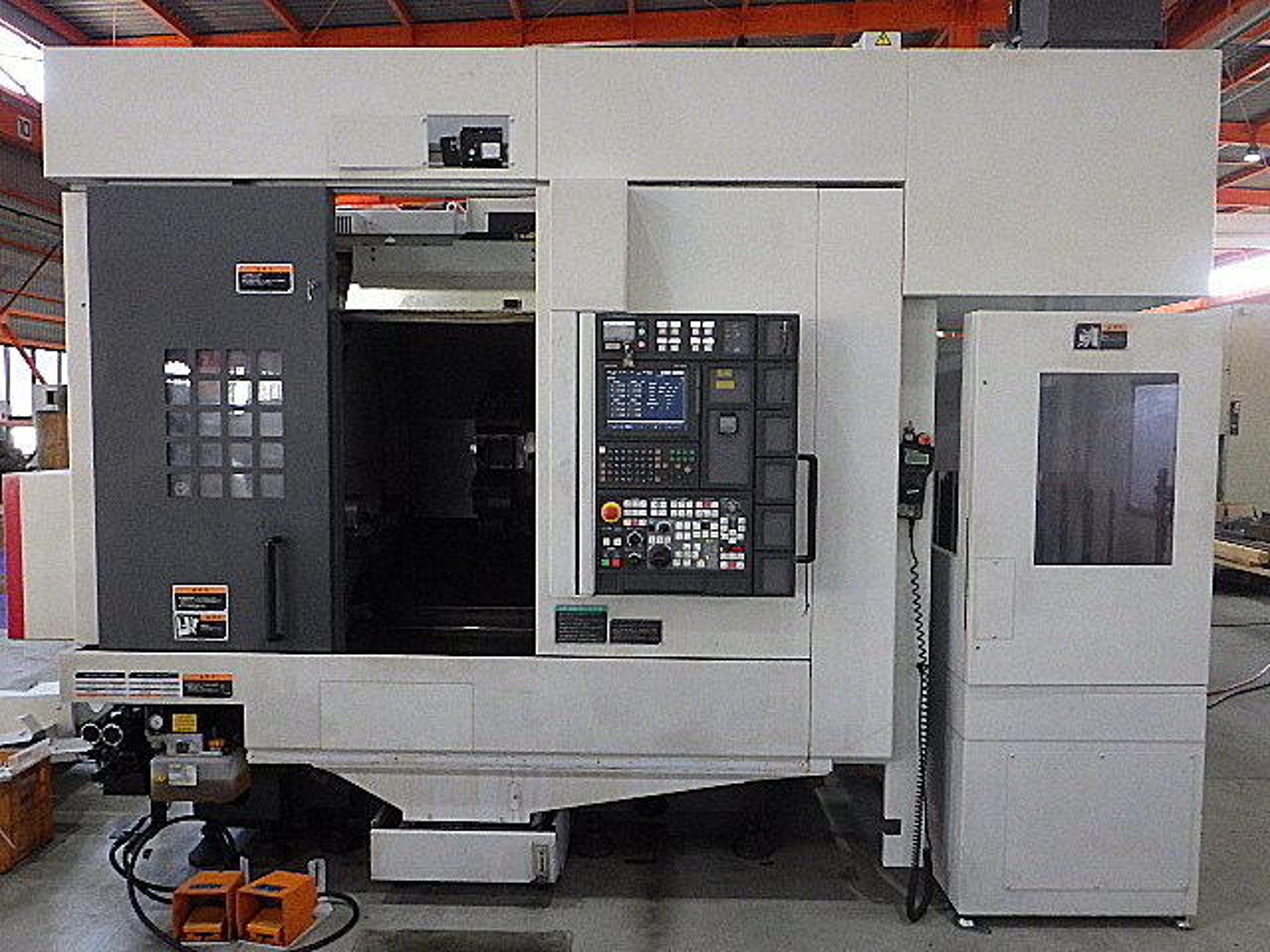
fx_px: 1027
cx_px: 635
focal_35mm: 28
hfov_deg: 63.4
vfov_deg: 49.7
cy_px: 476
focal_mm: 5
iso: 320
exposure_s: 1/45
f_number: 3.5
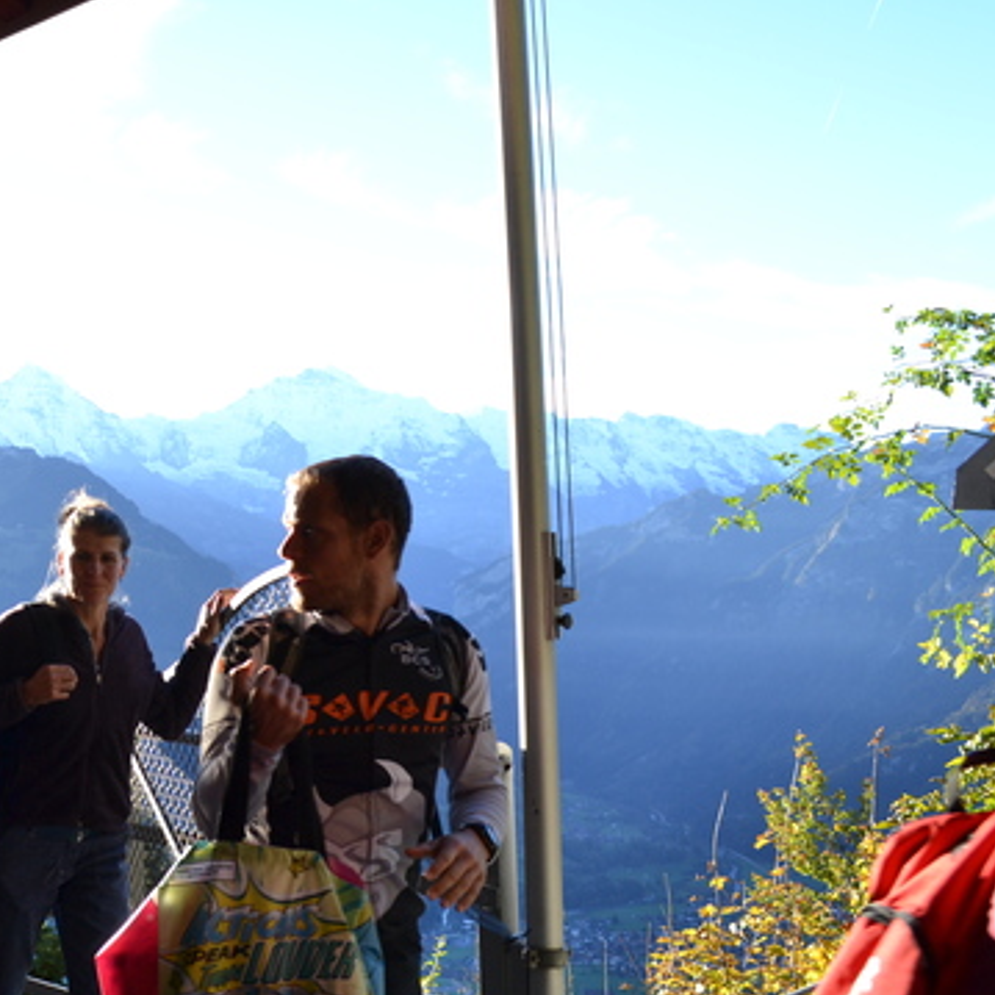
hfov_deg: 32.5
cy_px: 461
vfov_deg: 35.3
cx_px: 1
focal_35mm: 48
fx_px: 1561
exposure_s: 1/125
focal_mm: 18
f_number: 5.6
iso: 160
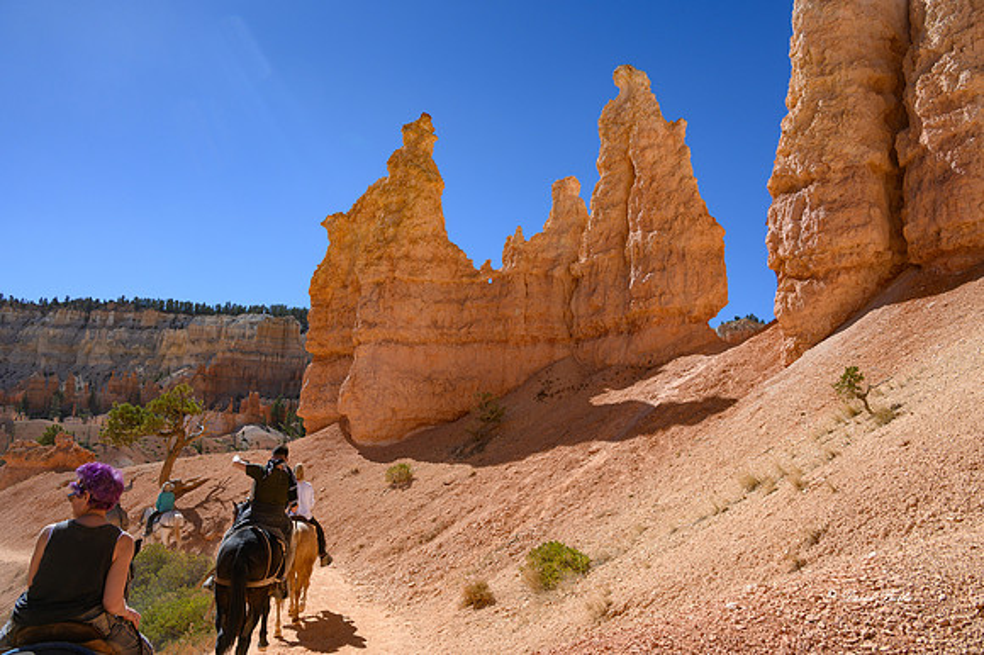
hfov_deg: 73.8
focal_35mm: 24
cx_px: 492
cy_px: 328
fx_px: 656
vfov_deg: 53.1
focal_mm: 24
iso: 100
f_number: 8
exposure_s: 1/640
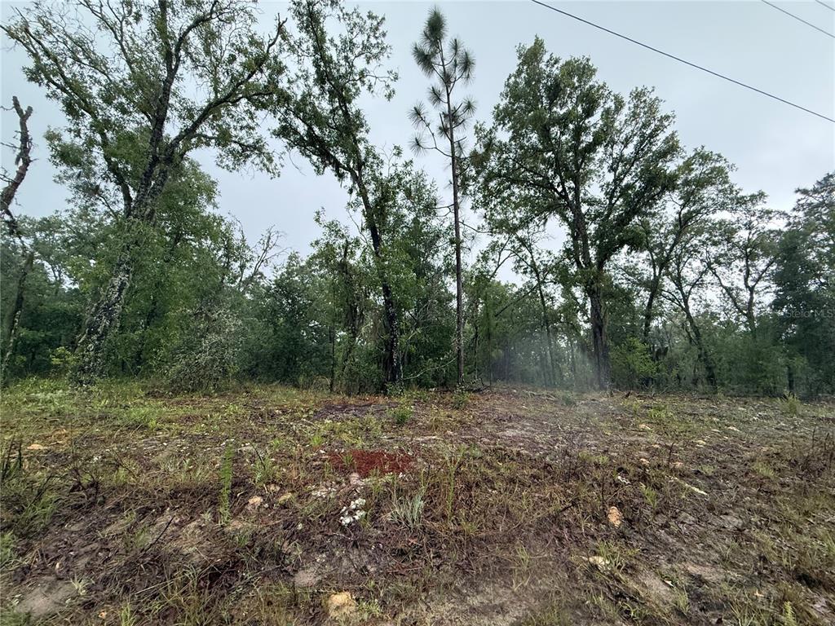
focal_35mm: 14
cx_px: 418
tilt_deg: +13.3
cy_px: 313
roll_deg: +0.3
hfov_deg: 102.1
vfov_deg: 85.7
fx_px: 338
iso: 200
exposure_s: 1/99
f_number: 2.2
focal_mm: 2.22
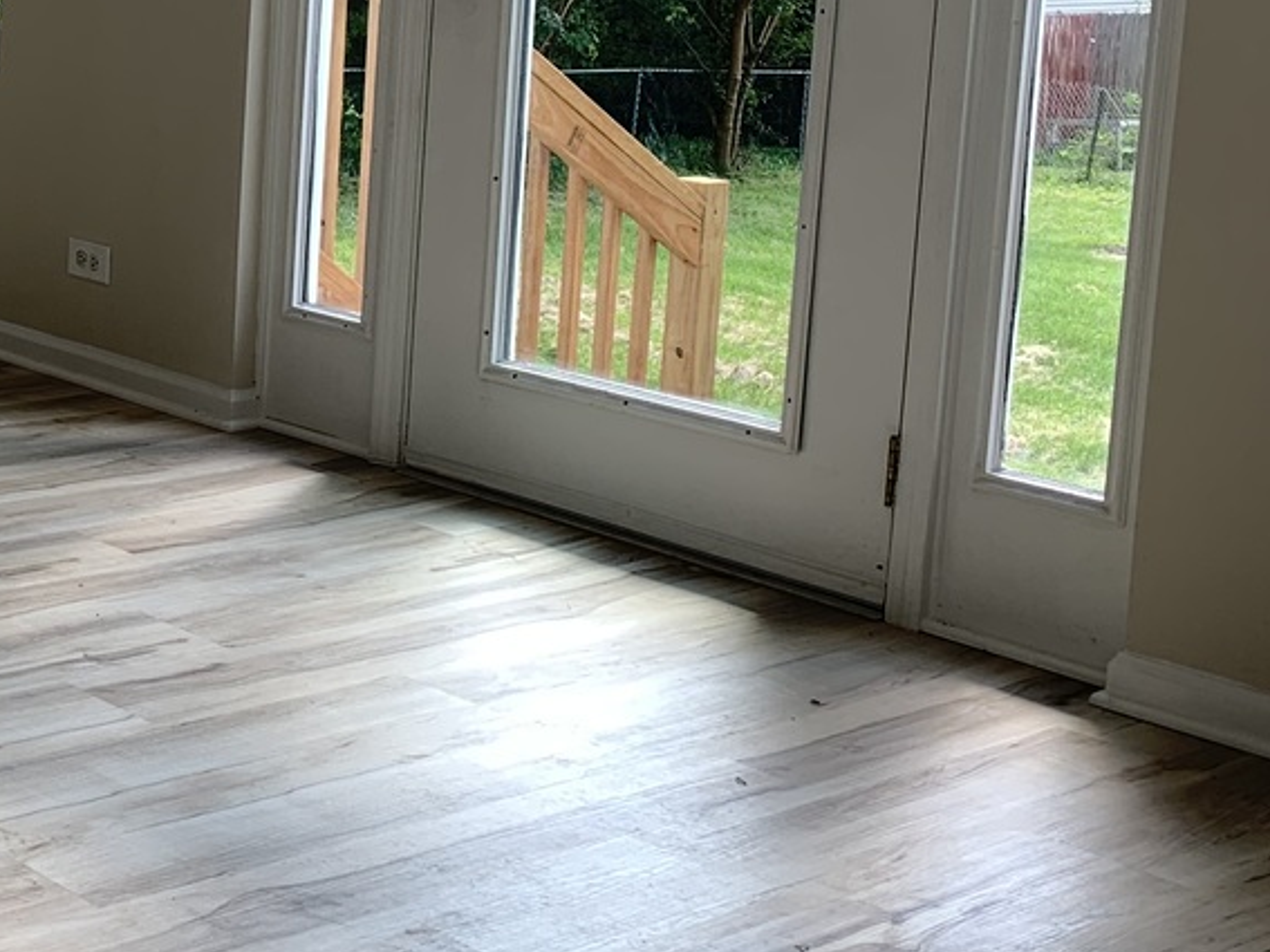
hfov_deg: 25.9
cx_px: -307
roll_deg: -1.3
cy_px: 132
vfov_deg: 21.8
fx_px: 2421
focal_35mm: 66
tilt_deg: -7.4
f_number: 1.8
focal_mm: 4.25
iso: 25
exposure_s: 1/131
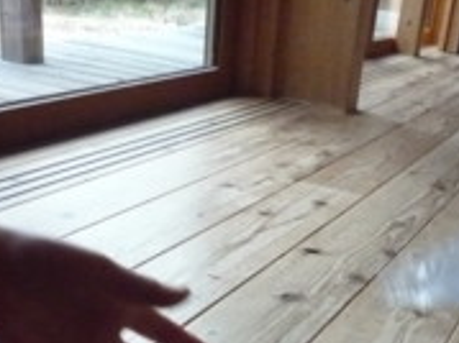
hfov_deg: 34.2
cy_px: 358
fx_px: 742
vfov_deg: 24.6
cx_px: 290
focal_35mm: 56
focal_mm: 4.4
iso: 800
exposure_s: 1/80
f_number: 2.8
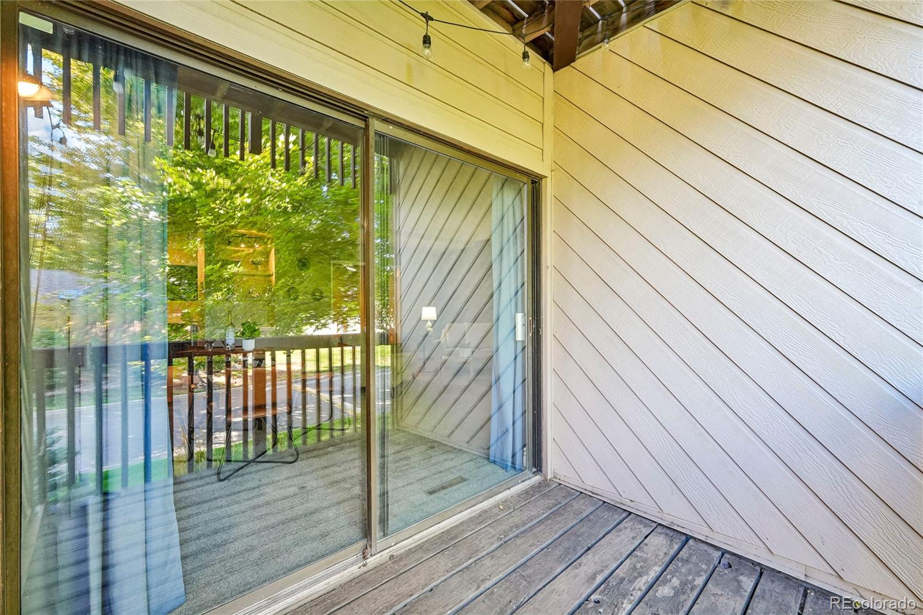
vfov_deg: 77.3
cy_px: 308
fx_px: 384
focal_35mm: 15
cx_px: 462
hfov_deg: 100.4
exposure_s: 1/20
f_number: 8
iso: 800
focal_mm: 10
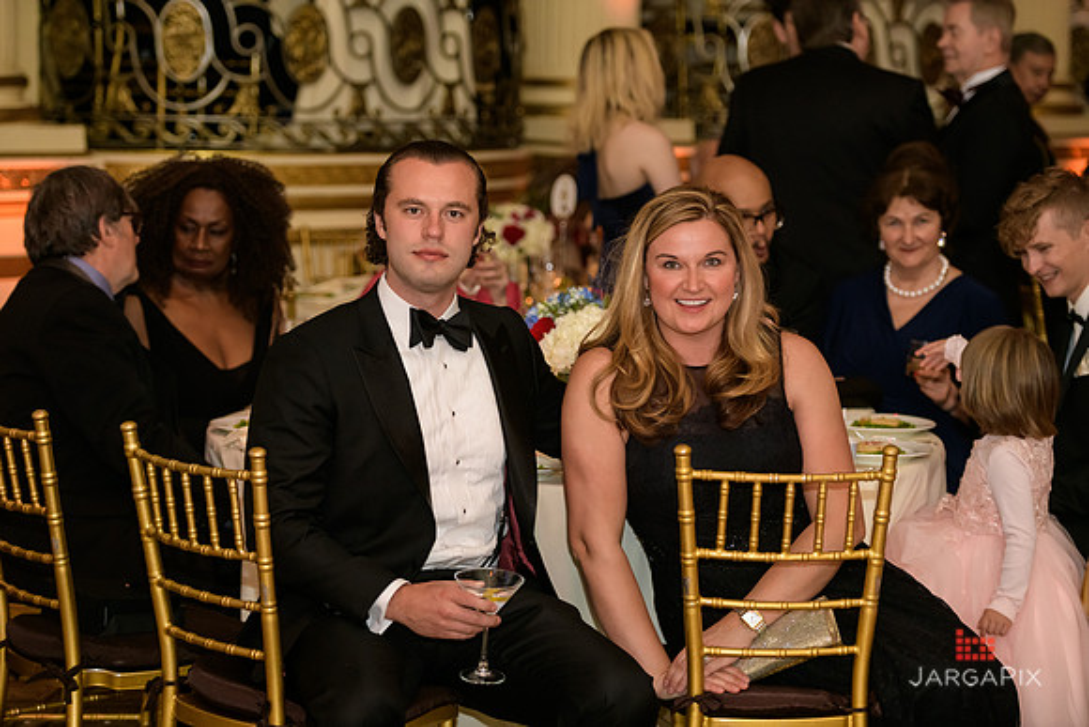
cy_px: 364
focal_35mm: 95
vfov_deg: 14.4
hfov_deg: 21.5
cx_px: 544
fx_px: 2874
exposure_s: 1/125
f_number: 3.2
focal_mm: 95
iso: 1600
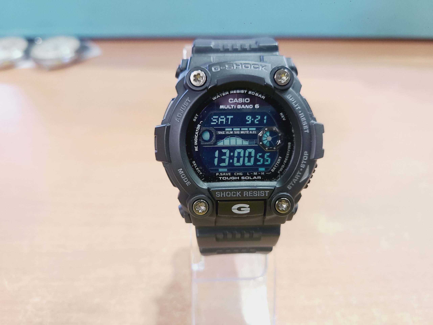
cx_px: 216
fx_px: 325
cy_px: 162
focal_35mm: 26
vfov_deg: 53.1
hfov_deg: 67.3
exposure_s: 1/50
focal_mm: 5.4
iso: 250
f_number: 1.8
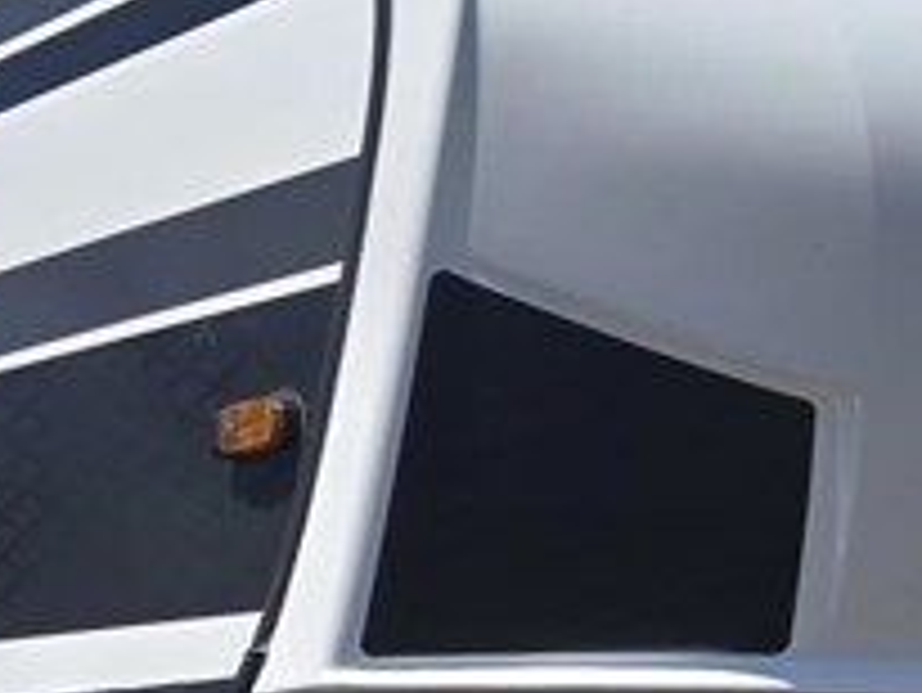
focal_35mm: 115
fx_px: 3065
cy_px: 639
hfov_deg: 17.1
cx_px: 292
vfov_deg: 12.8
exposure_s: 1/2483
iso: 25
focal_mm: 5.4
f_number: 1.8
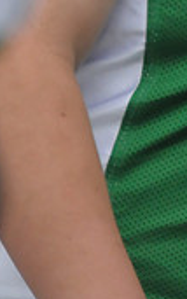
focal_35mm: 2071
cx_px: 319
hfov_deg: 0.6
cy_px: -192
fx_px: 16873
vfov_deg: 1.0
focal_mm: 400
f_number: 4
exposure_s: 1/5000
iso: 1600
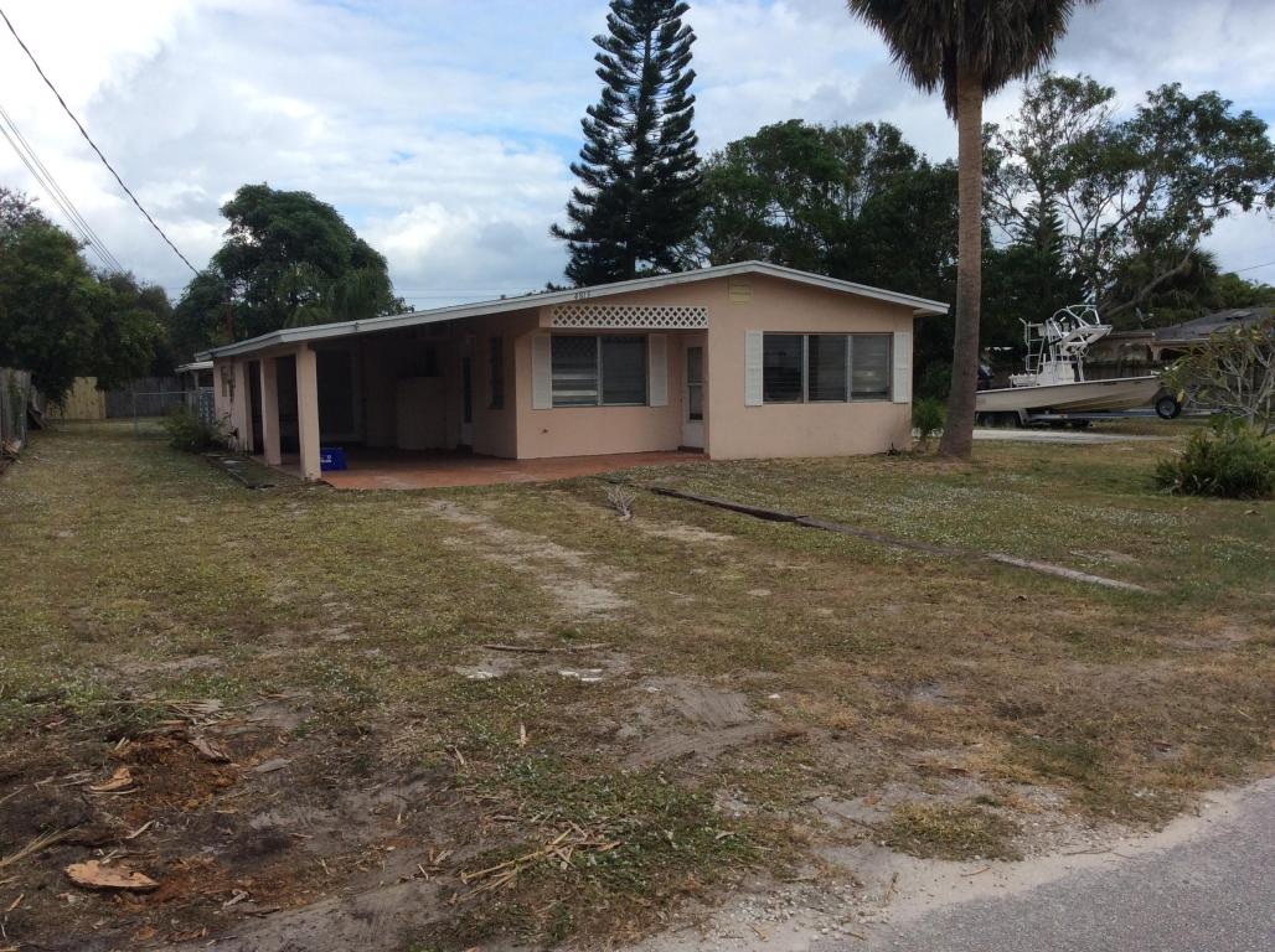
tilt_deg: -6.1
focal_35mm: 32
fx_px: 1177
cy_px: 476
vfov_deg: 44.1
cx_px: 638
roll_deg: +0.5
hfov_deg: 56.9
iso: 32
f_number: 2.4
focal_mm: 3.3
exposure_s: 1/805
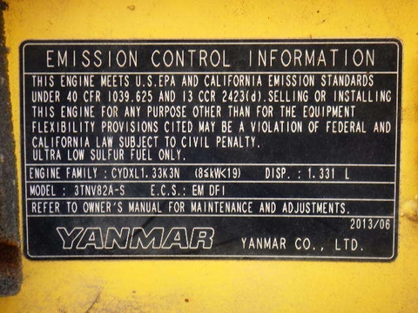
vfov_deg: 15.7
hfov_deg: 20.9
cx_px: 209
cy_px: 156
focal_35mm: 94
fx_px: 1135
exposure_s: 1/80
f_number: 5
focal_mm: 16.7
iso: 320
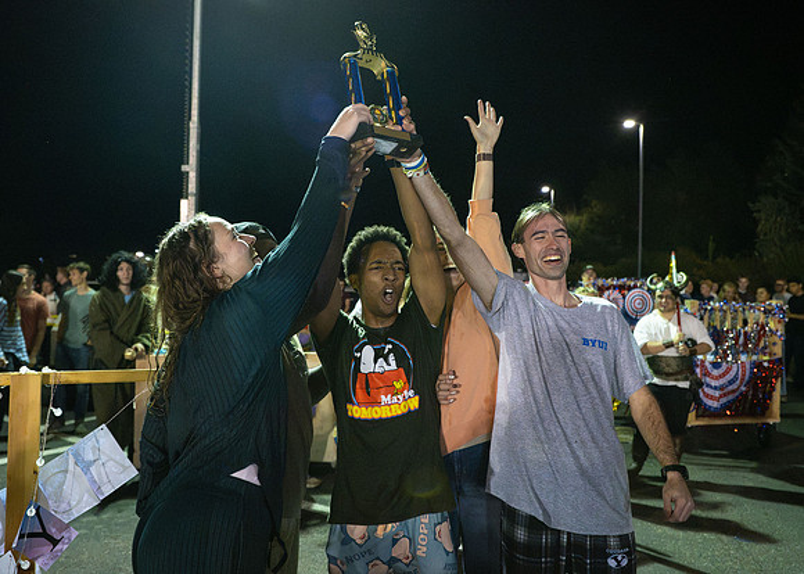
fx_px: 753
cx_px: 369
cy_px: 284
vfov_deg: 41.7
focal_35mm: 33
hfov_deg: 56.1
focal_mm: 24
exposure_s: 1/800
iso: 6400
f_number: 2.8
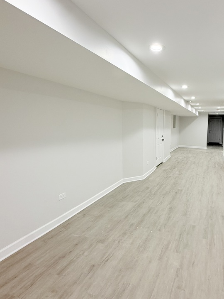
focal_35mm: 21
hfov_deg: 61.4
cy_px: 147
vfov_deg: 79.0
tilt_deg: -7.5
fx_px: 181
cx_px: 155
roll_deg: -0.8
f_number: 2.2
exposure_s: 1/40
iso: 64
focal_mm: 2.22
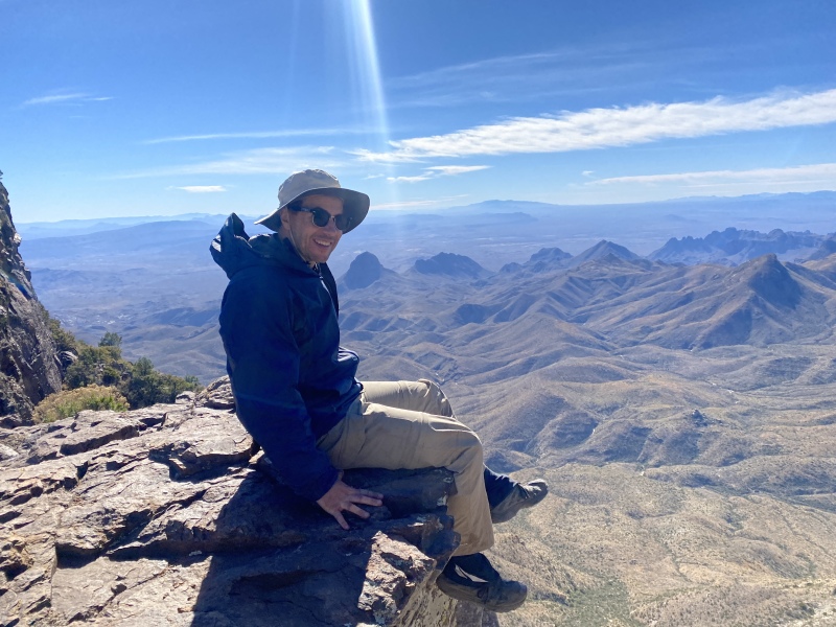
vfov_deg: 53.1
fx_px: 628
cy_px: 314
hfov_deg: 67.3
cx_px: 418
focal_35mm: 26
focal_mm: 4.25
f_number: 1.8
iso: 32
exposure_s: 1/3846
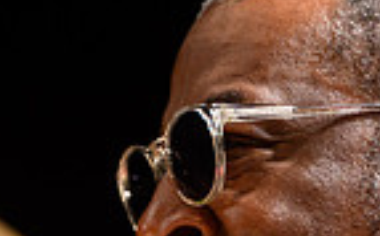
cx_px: 239
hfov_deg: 2.5
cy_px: 501
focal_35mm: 827
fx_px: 8555
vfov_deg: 1.6
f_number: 3.2
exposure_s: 1/200
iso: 2000
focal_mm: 200
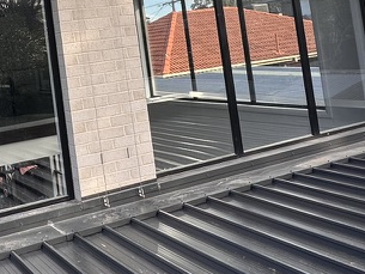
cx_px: 8
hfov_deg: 36.7
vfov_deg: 29.5
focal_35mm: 47
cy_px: 24
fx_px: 496
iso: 40
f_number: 2.2
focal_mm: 2.22
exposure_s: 1/282
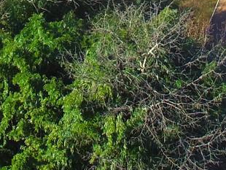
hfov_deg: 14.8
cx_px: 35
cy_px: -156
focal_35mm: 132
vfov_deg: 10.4
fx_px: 862
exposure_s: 1/370
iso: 100
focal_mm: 3.61
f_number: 2.8
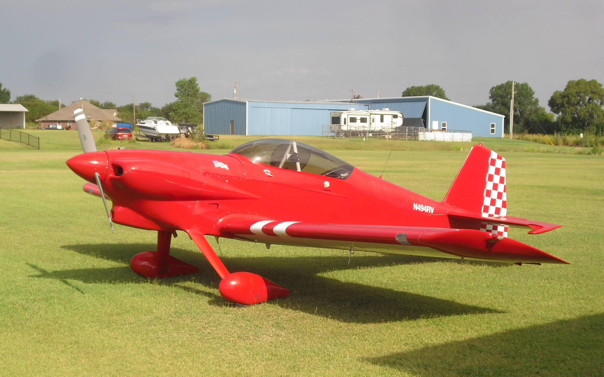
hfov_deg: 35.7
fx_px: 938
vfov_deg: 22.7
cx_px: 303
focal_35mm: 57
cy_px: 225
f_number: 3.8
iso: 64
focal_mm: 9.4
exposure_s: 1/640
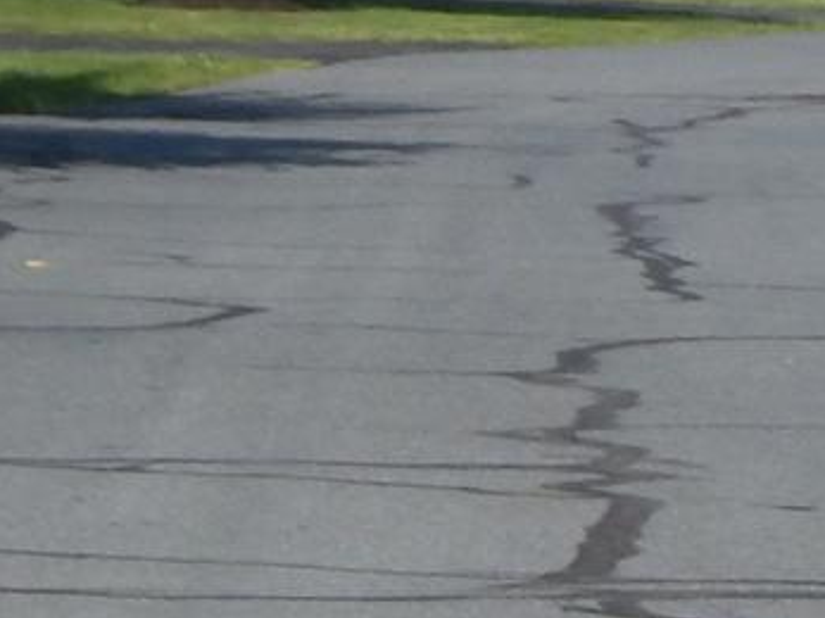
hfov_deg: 4.4
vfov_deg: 3.3
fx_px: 10697
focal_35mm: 449
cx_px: 1667
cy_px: -235
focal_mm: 13.5
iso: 125
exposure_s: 1/1250
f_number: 4.2
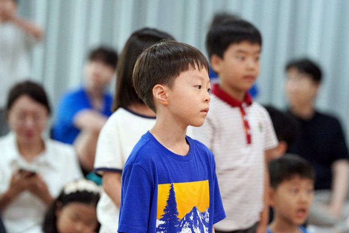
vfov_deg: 5.7
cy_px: 130
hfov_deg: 8.6
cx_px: 191
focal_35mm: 240
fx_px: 2326
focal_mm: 200
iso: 2500
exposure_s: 1/250
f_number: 4
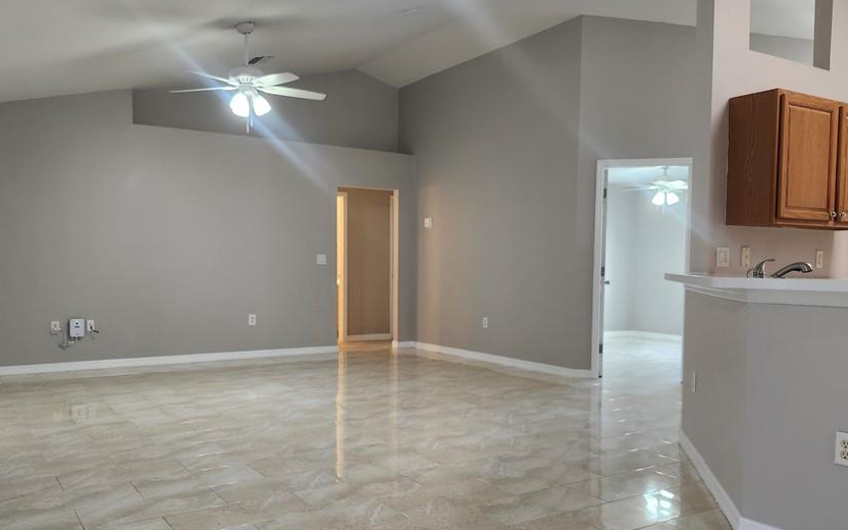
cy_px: 312
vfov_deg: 41.7
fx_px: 693
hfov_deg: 62.9
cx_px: 402
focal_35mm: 30
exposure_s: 1/120
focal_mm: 5.54
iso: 400
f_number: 1.8
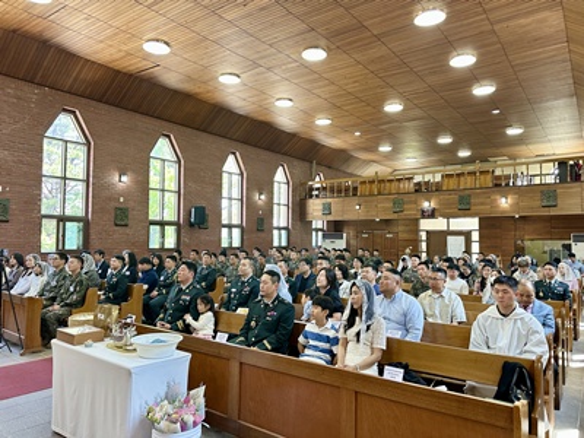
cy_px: 219
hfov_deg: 71.6
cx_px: 292
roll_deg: -0.9
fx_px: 405
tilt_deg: +2.3
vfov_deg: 56.8
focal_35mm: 24
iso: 200
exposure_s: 1/60
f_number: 1.78
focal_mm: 6.86
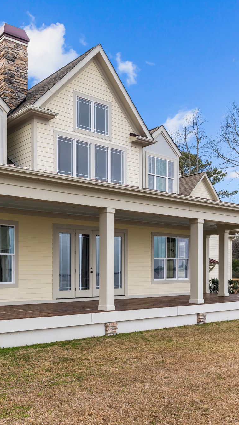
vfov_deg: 56.6
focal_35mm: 35
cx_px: 38
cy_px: 212
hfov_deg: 32.5
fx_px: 394
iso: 250
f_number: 7.1
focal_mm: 22
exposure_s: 1/400
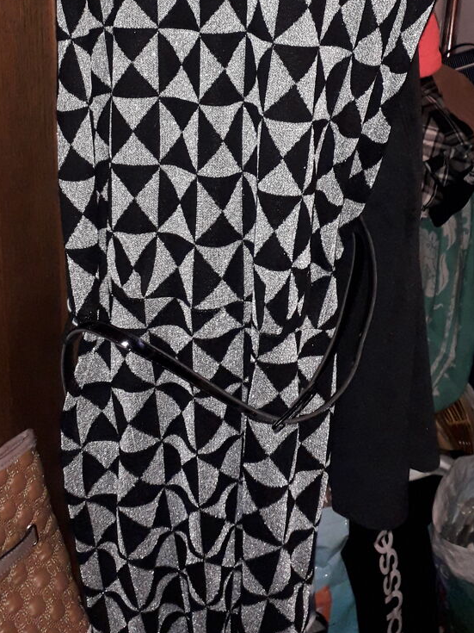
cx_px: 233
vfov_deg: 36.8
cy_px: 79
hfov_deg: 29.7
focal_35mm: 49
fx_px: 895
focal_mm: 3.6
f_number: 1.9
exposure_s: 1/50
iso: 200
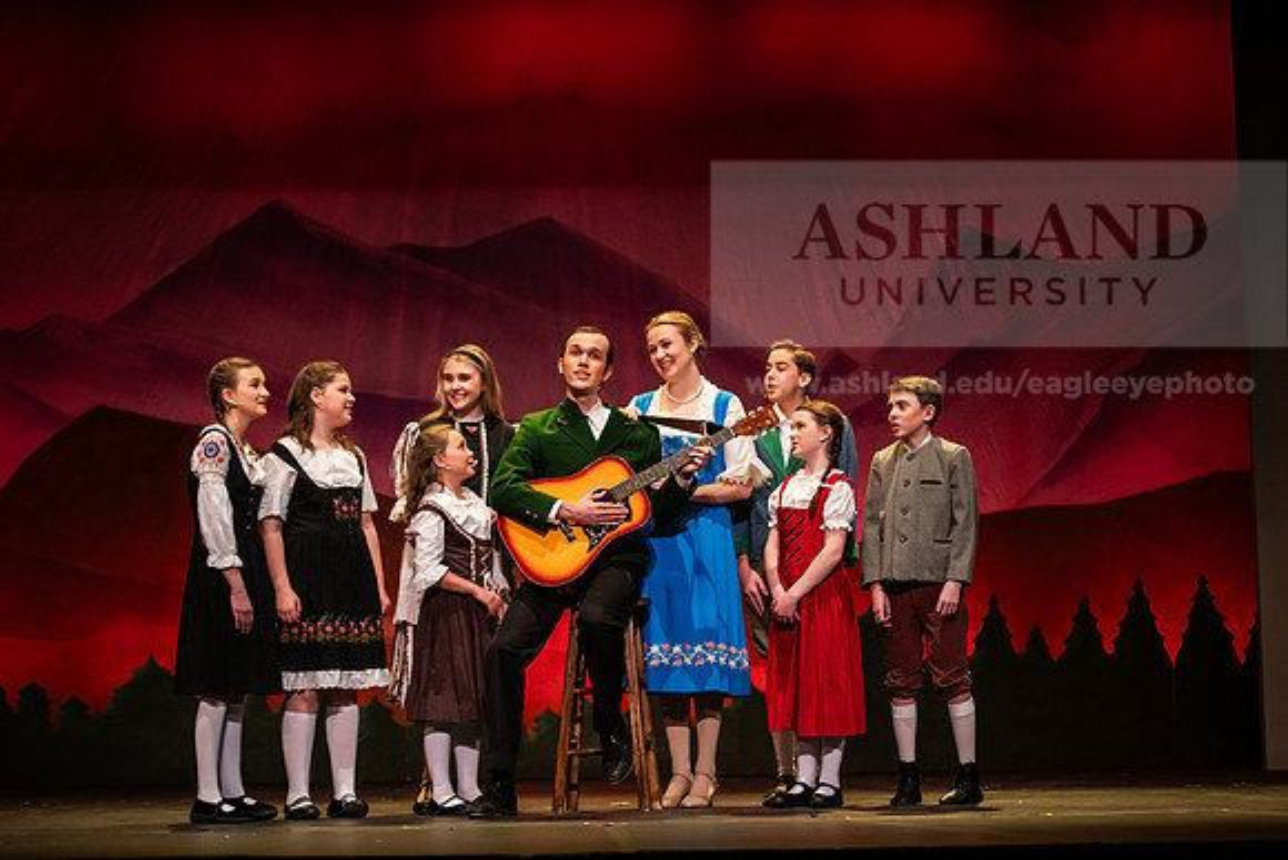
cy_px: 430
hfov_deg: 28.8
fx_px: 2505
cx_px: 644
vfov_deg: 19.5
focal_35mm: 70
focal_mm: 70
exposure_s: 1/250
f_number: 3.5
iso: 3200
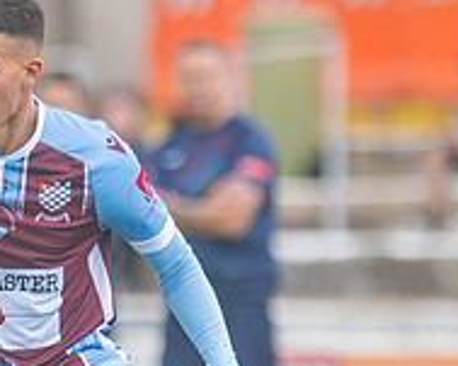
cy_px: 338
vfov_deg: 1.2
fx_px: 17463
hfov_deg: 1.5
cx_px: -54
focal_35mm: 1289
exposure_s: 1/1250
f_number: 2.8
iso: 400
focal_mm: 250
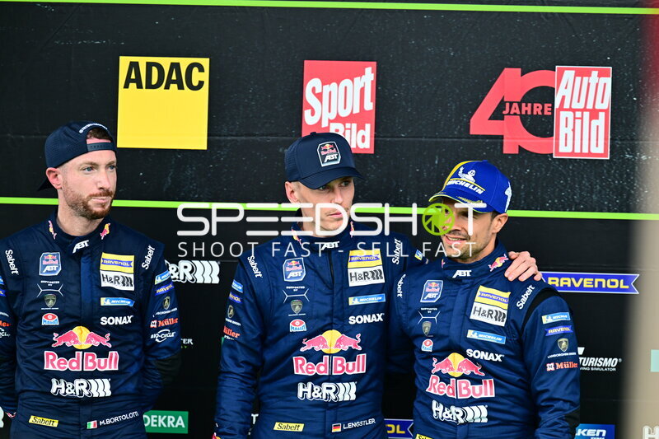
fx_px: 5124
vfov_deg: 4.9
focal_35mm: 280
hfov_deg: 7.4
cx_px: 330
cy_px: 220
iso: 450
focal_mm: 280
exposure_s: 1/500
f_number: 4
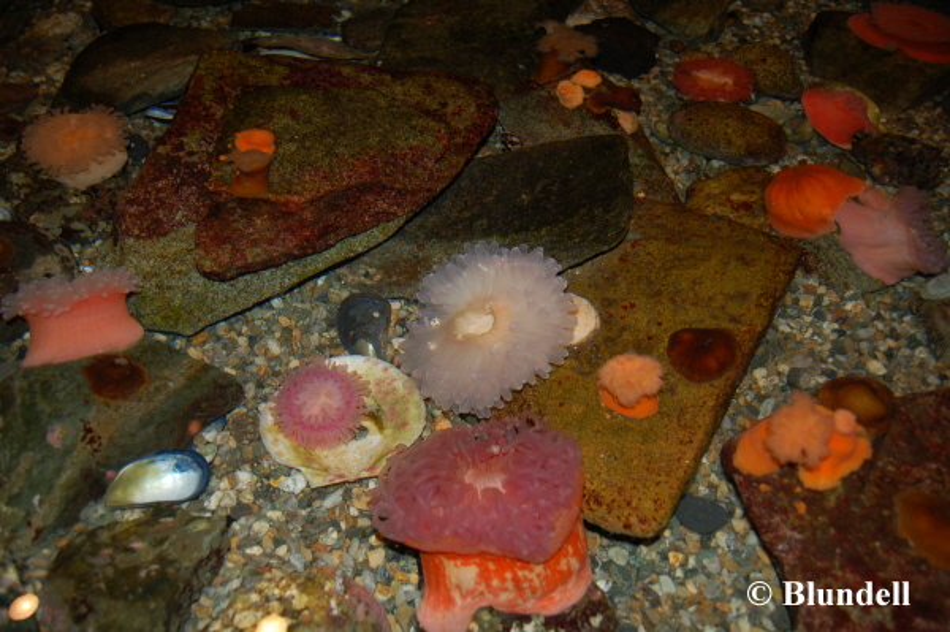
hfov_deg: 67.4
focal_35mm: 27
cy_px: 316
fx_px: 712
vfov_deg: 47.9
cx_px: 475
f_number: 3.5
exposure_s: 1/60
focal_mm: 18
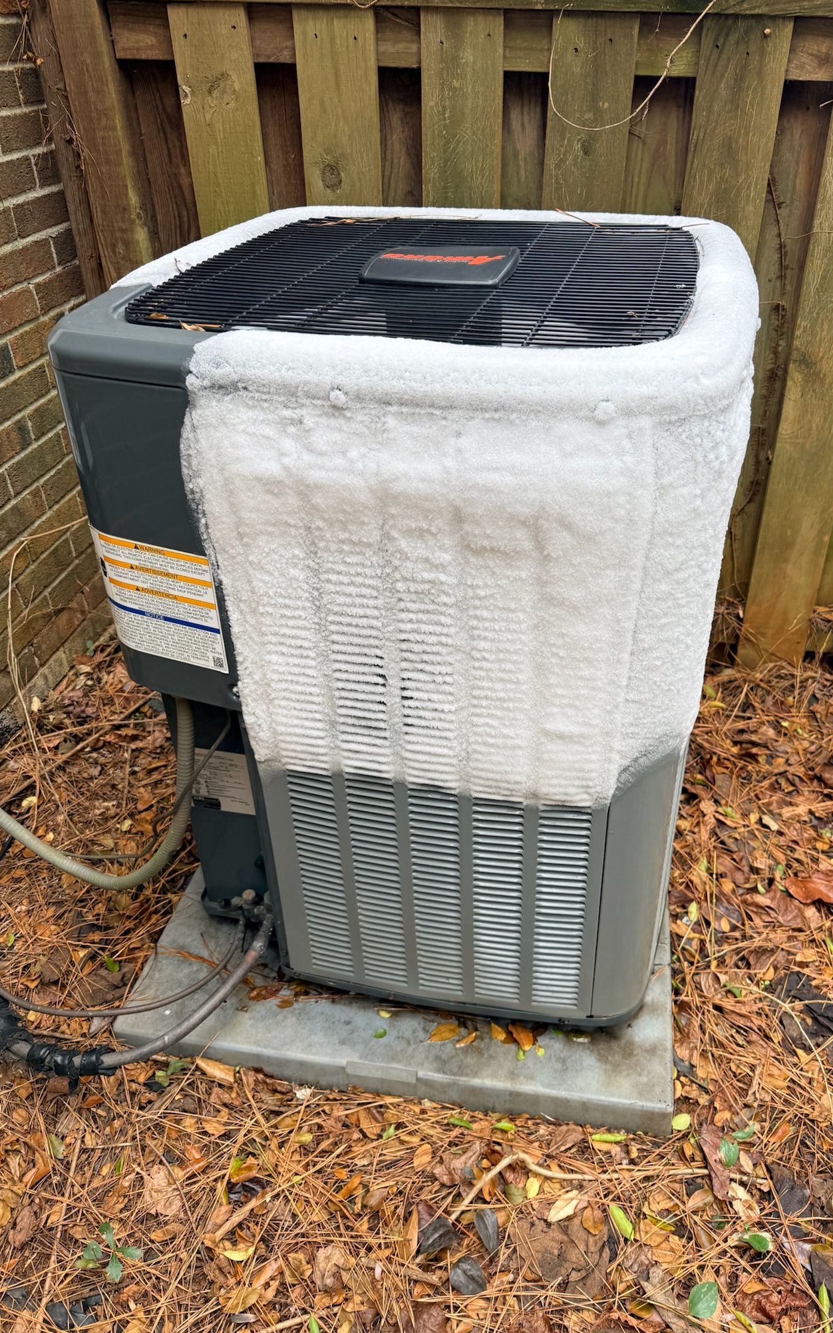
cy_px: 661
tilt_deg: -33.3
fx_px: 945
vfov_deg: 70.4
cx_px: 478
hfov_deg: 47.4
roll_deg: +0.9
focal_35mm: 26
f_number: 1.78
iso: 64
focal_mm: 6.76
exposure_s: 1/122
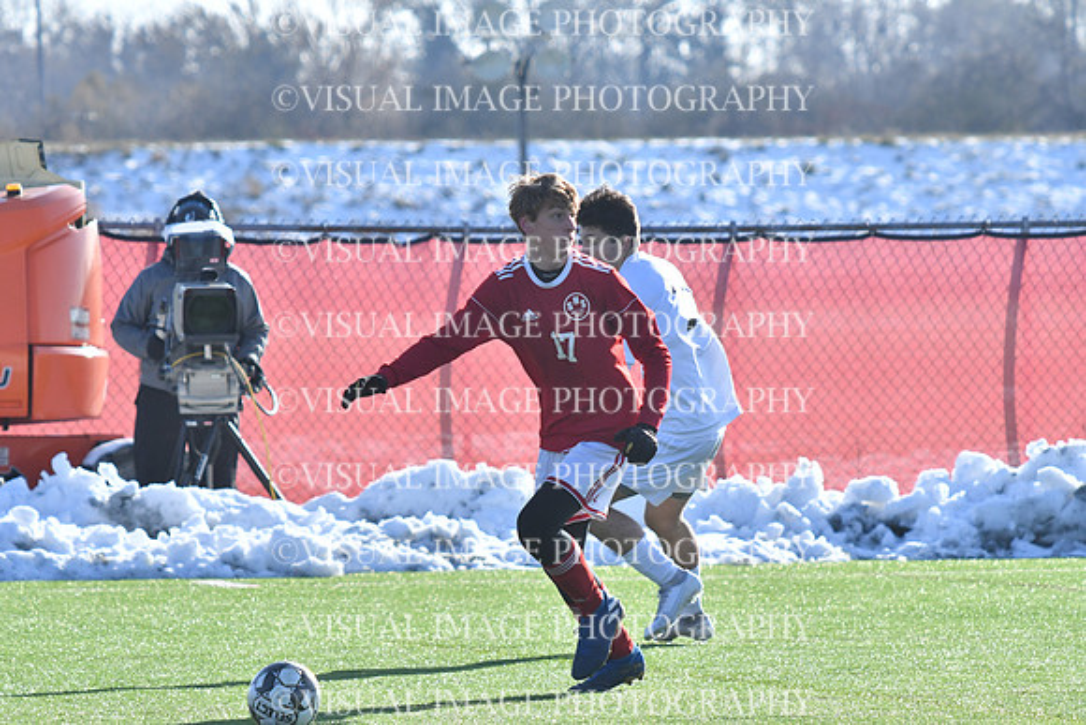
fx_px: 13578
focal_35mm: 450
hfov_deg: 4.6
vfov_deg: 3.1
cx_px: 543
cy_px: 362
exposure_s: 1/2000
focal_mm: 300
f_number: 7.1
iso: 800
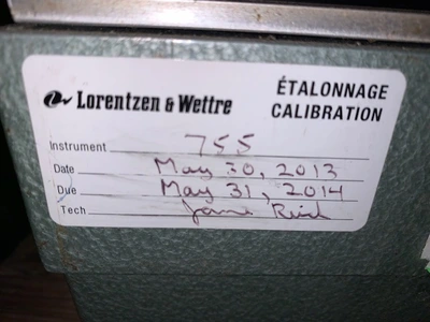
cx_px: 215
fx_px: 323
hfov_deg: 67.3
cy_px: 161
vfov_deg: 53.1
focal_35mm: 26
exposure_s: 1/2421
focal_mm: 4.25
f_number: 1.8
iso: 25
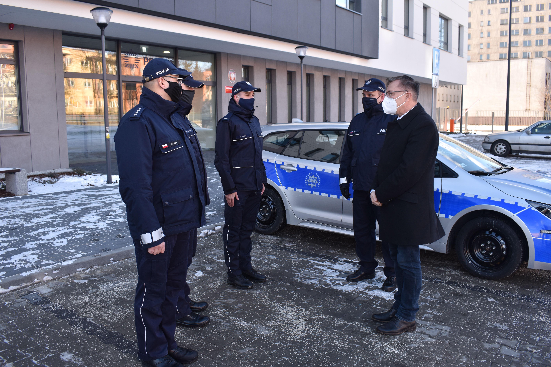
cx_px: 276
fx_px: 482
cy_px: 184
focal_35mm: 32
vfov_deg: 41.7
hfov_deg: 59.5
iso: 100
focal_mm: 21
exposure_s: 1/125
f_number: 5.6
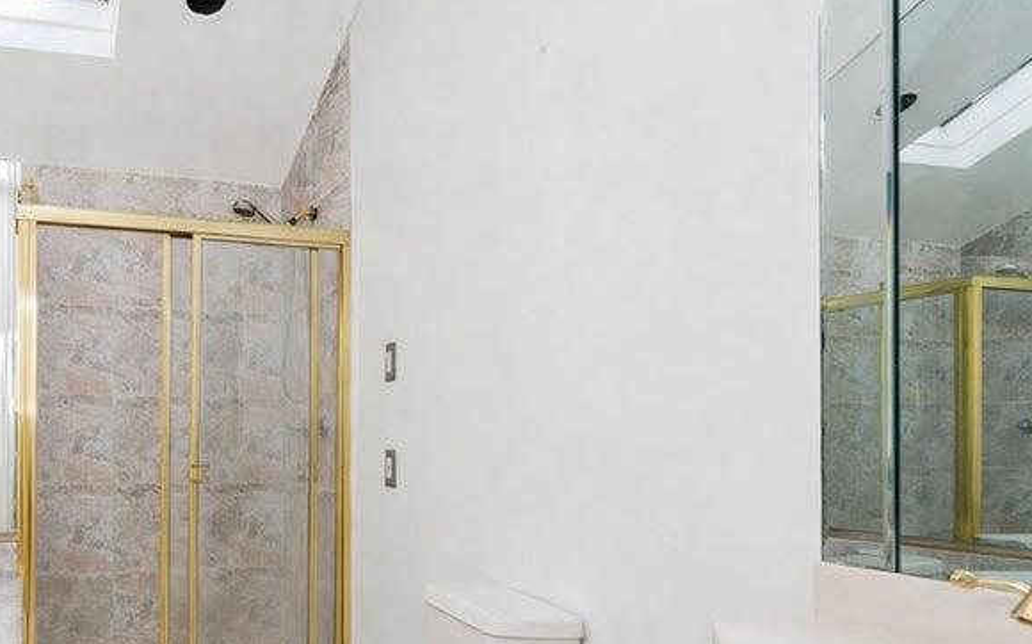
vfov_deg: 44.0
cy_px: 438
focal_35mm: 28
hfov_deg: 62.7
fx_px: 783
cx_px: 251
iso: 64
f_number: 4.5
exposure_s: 1/40
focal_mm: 16.5
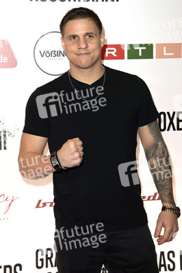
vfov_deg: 31.0
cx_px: 91
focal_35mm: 65
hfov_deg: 20.9
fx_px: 494
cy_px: 136
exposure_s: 1/125
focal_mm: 65
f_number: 5.6
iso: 500
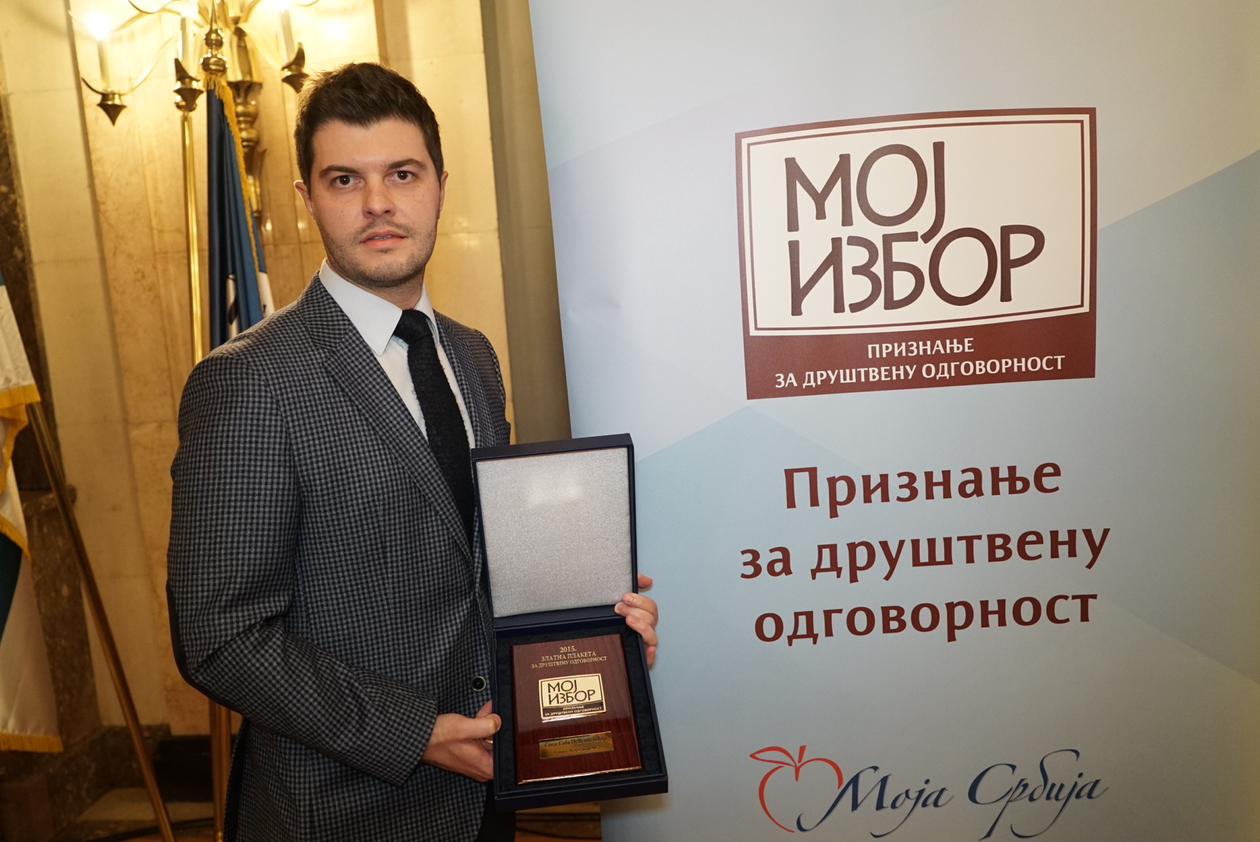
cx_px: 630
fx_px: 1016
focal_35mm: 29
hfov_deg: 63.6
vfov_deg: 45.0
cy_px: 421
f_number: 4
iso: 3200
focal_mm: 29
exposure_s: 1/125
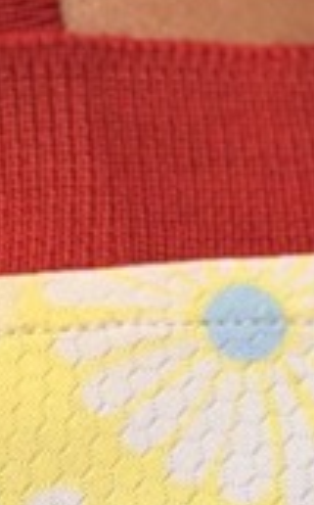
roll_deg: -38.2
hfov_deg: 3.4
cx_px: -200
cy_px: 238
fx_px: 5207
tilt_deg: -16.6
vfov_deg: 5.5
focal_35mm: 379
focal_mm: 6.76
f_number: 1.78
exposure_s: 1/150
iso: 50
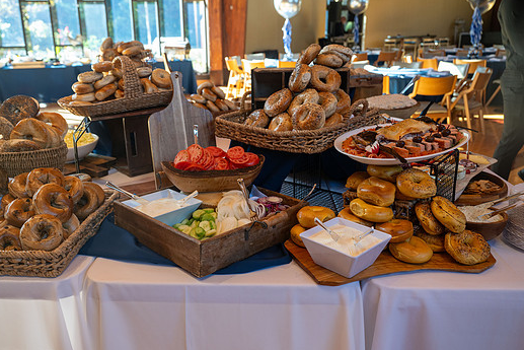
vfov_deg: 41.1
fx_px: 466
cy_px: 167
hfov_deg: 58.6
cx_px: 234
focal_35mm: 32
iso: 640
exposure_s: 1/160
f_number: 4
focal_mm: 28.5
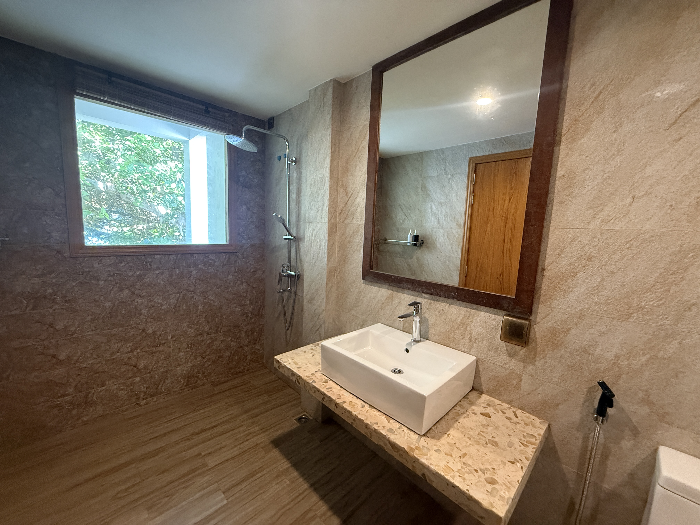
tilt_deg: -6.7
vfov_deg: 85.7
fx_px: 283
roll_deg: -2.5
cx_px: 350
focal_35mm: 14
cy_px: 262
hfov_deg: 102.1
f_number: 2.2
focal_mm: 2.22
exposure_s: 1/60
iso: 640
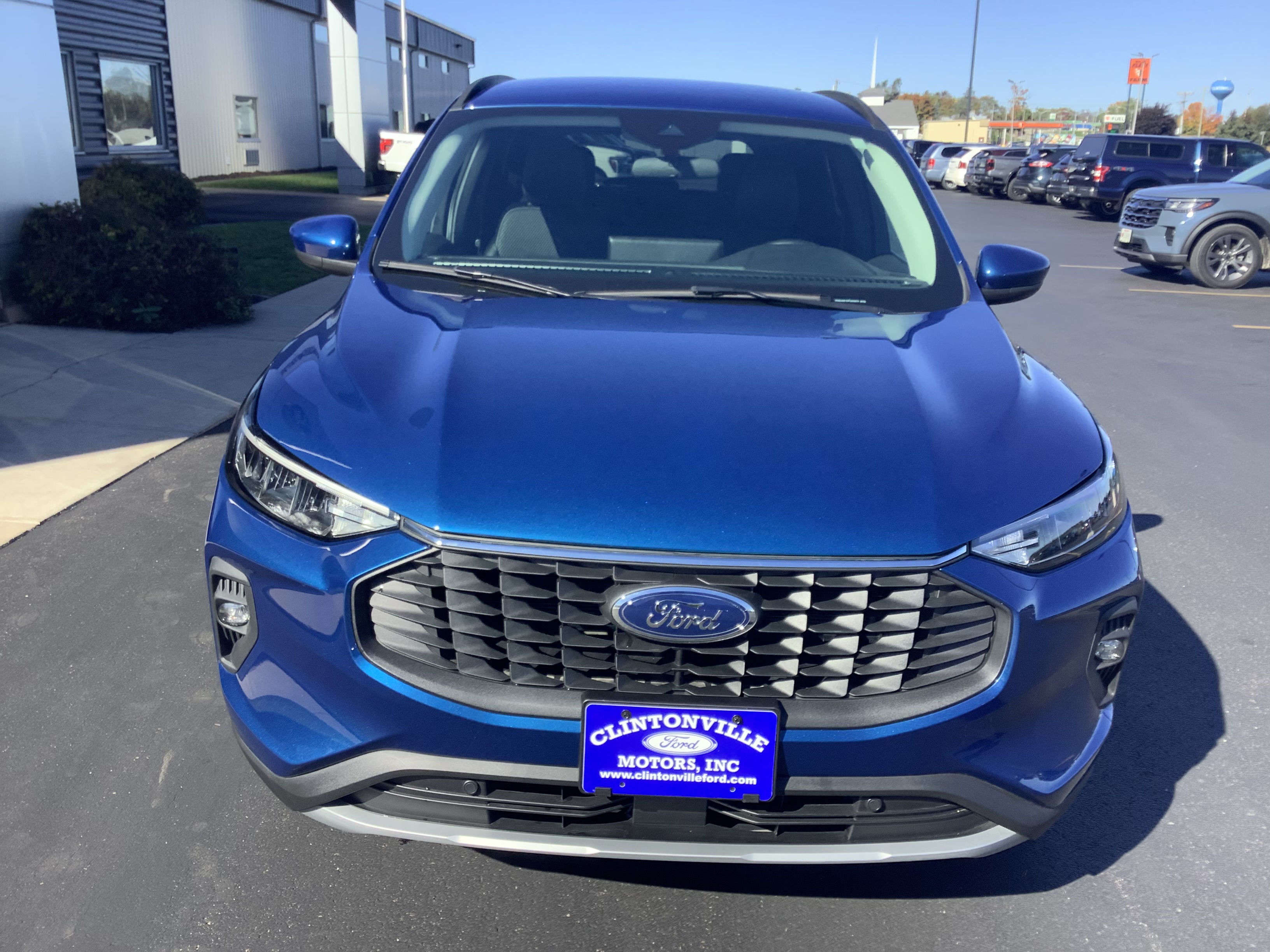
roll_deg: +0.1
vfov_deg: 45.4
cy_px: 476
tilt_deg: -17.0
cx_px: 635
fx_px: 1137
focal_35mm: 31
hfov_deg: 58.4
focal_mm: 3.3
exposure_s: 1/413
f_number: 2.4
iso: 25
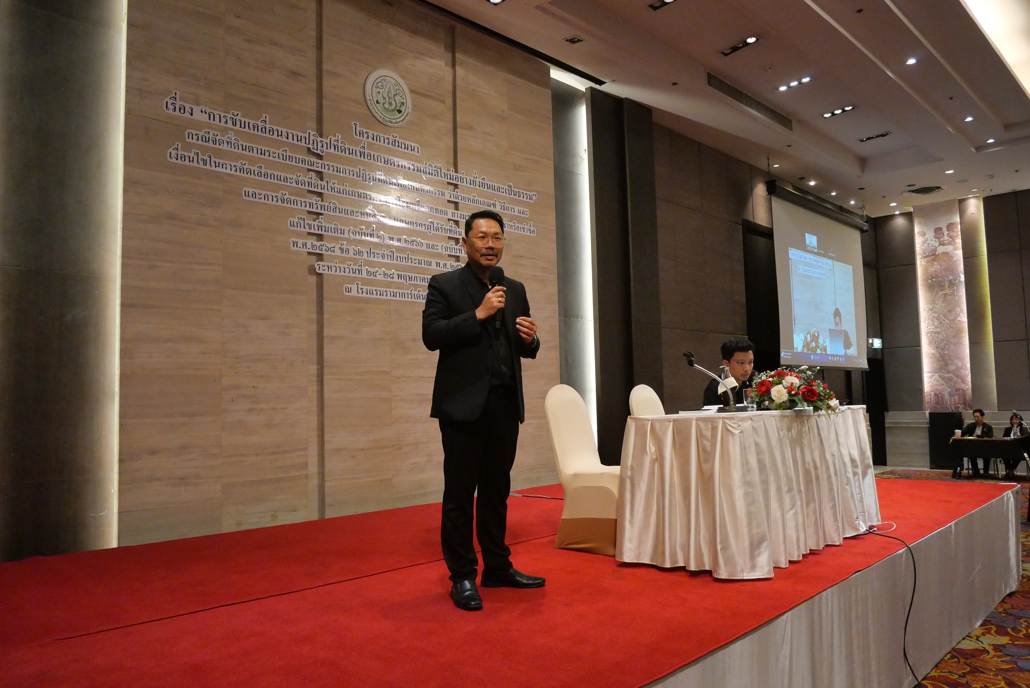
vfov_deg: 53.2
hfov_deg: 73.7
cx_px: 515
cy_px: 344
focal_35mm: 24
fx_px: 687
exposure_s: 1/160
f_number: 4.5
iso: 3200
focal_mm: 12
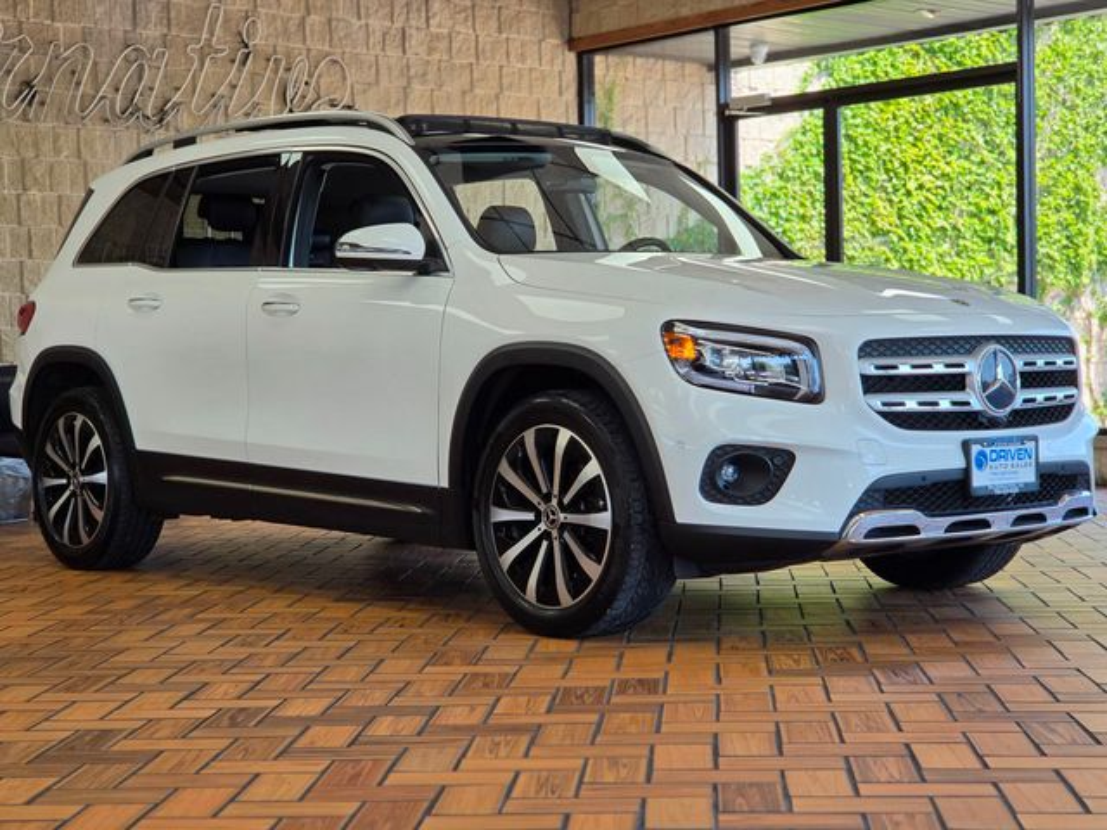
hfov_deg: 28.2
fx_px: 2207
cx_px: 554
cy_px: 415
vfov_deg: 21.3
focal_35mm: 69
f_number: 2.4
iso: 32
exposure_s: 1/120
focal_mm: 7
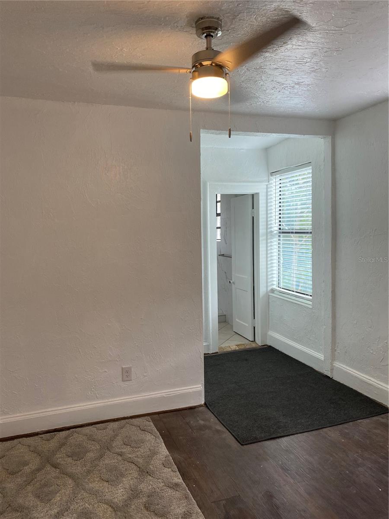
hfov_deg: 53.1
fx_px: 390
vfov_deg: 67.3
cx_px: 194
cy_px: 260
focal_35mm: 26
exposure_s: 1/60
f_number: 1.8
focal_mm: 4.25
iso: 64
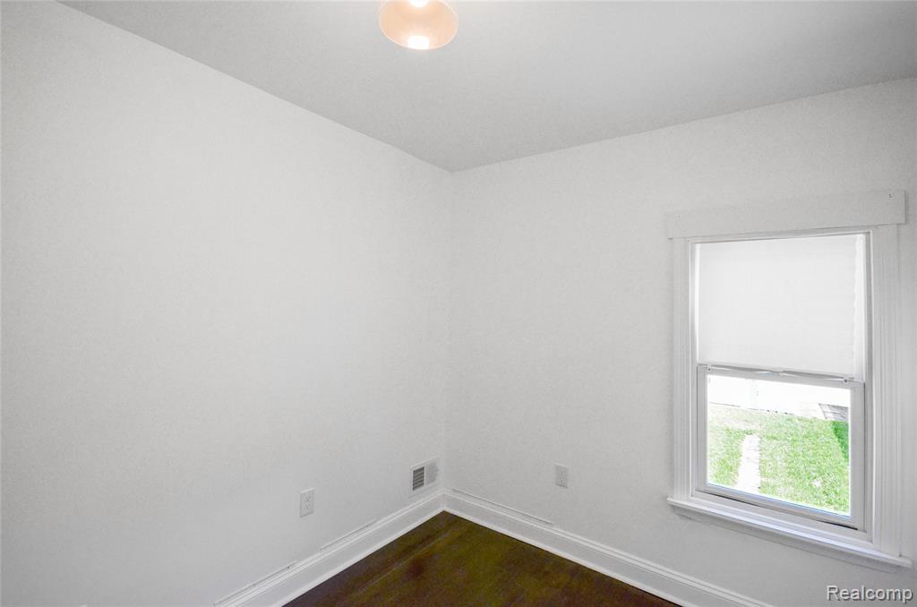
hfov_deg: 100.5
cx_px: 458
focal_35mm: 15
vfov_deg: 77.1
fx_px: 381
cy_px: 304
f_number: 5.6
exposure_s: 1/125
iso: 360
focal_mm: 10
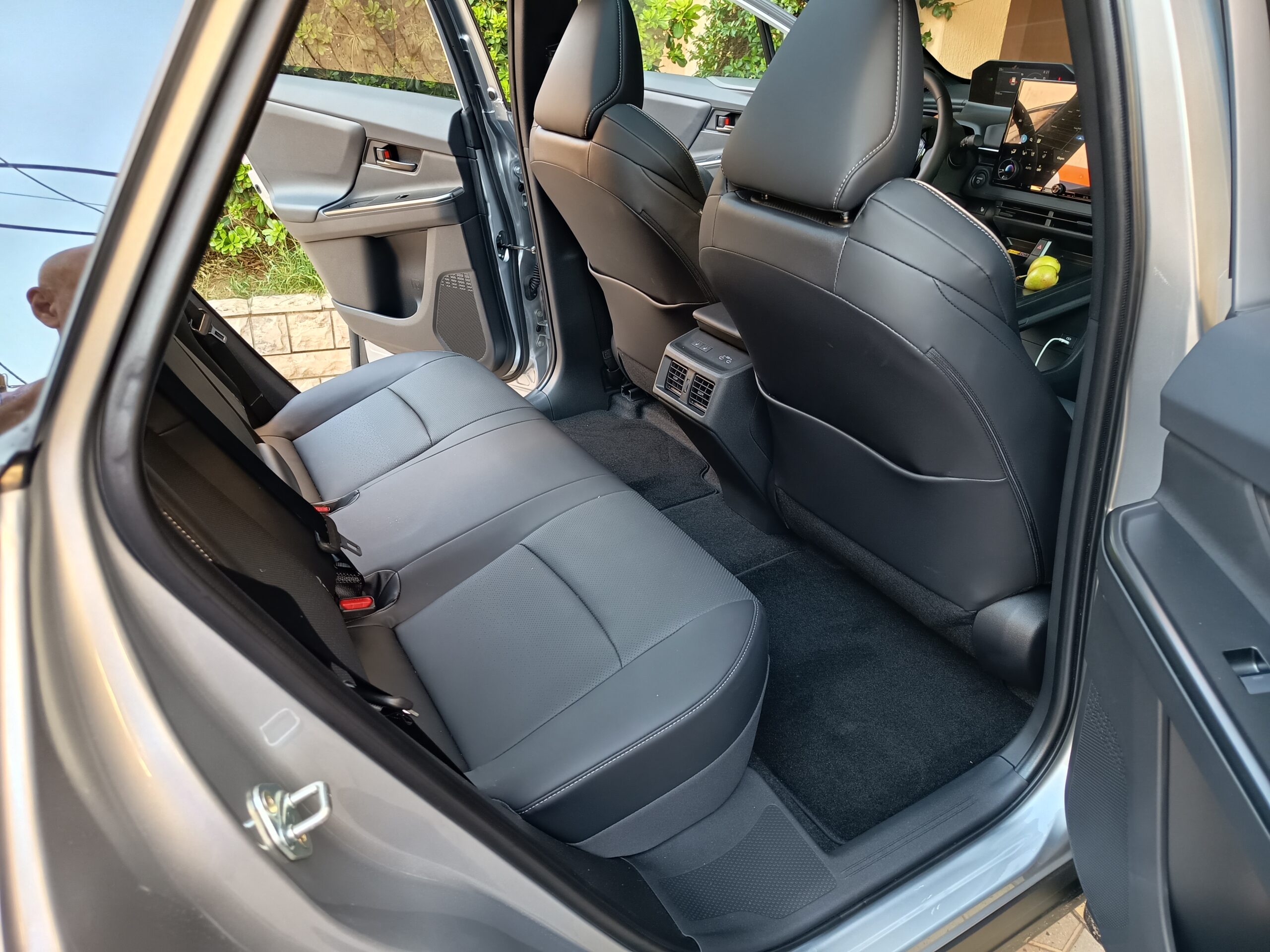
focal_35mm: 24
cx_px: 635
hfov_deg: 71.6
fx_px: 881
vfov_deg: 56.8
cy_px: 476
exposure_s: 1/25
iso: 370
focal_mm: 5.24
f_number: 1.7
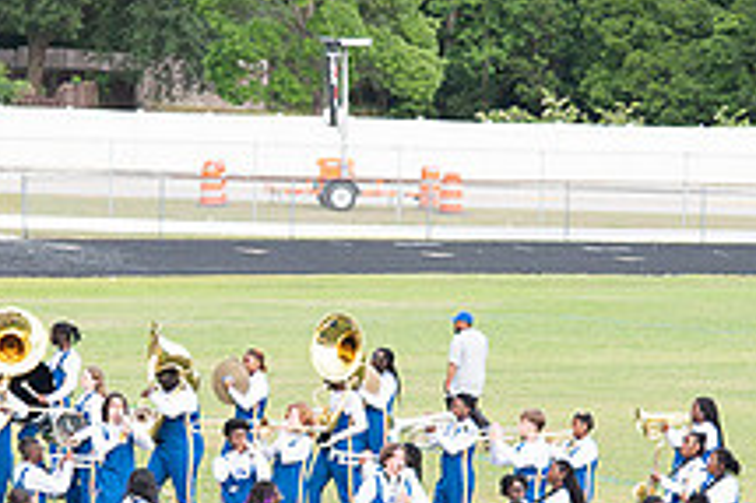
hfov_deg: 6.5
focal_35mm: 315
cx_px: 409
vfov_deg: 4.3
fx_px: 6610
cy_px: 579
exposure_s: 1/200
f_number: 4
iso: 100
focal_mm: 82
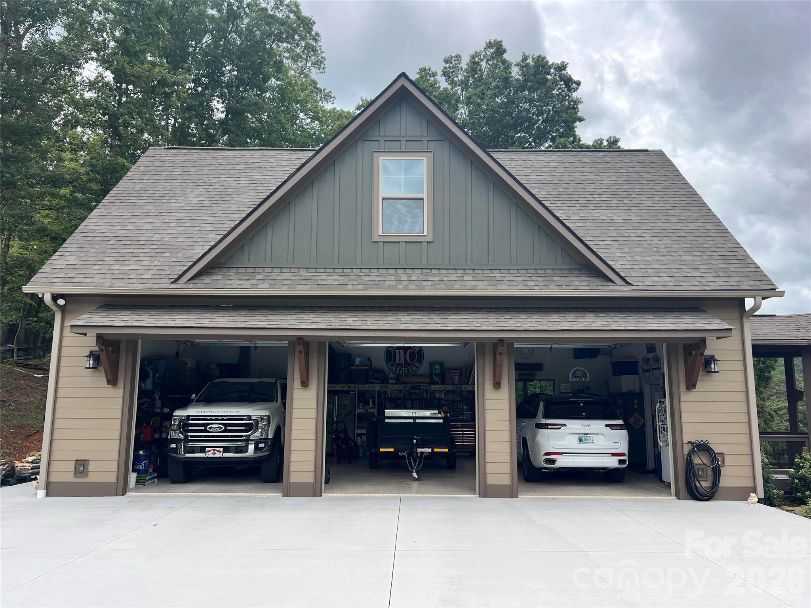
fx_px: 609
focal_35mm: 26
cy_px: 304
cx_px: 406
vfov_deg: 53.1
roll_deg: +0.1
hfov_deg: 67.3
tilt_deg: +8.1
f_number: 1.5
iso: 50
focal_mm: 5.7
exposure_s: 1/2208
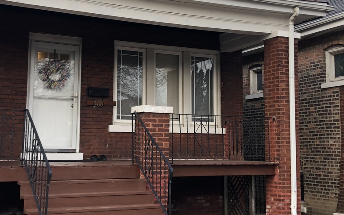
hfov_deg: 36.9
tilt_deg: +6.9
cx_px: 173
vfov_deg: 23.5
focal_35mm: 55
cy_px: 83
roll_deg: +0.8
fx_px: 516
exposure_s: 1/120
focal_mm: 4
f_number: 1.8
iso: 25
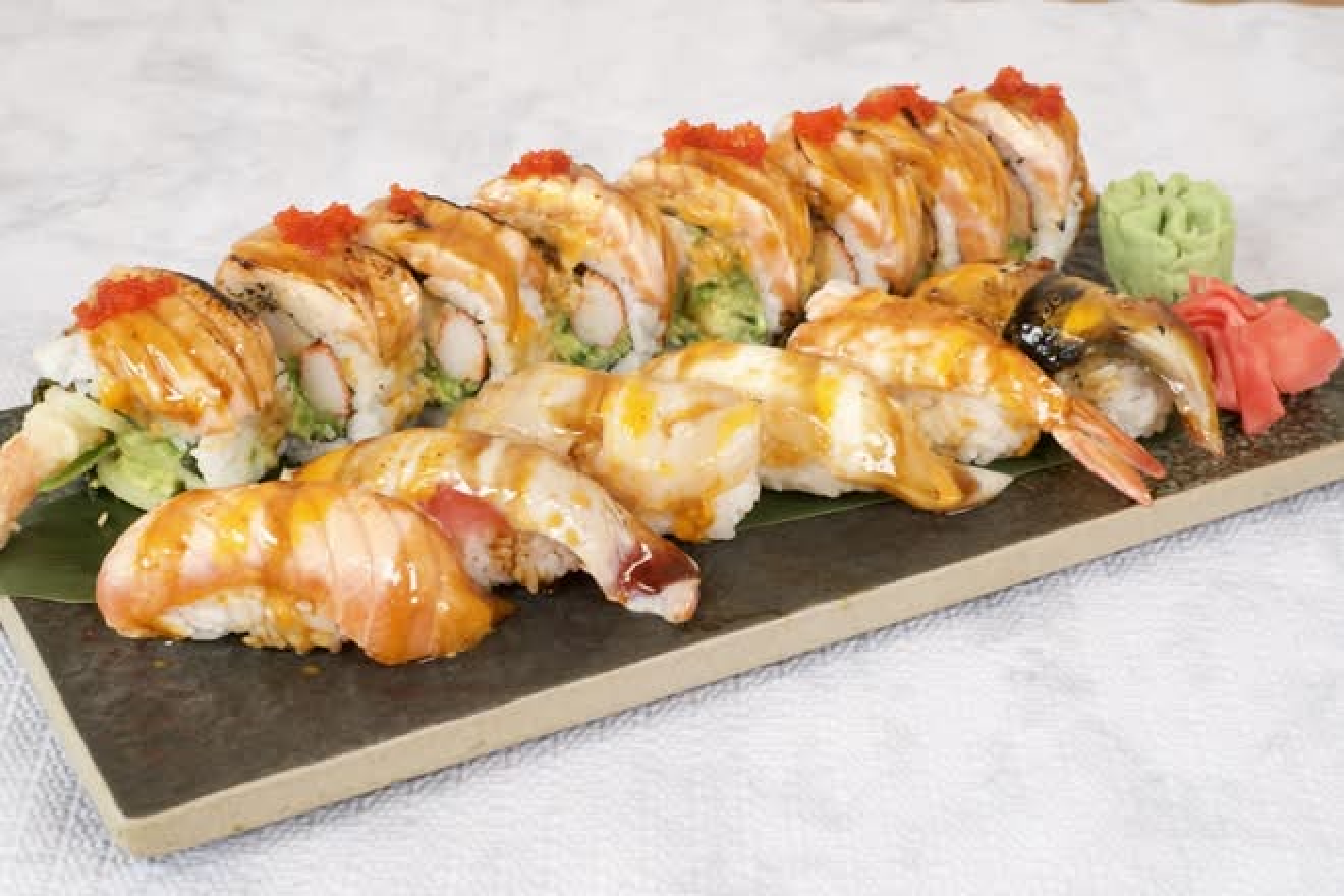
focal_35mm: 50
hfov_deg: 39.6
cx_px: 672
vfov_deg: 27.0
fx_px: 1867
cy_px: 448
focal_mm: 50
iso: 160
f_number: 11
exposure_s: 1/3
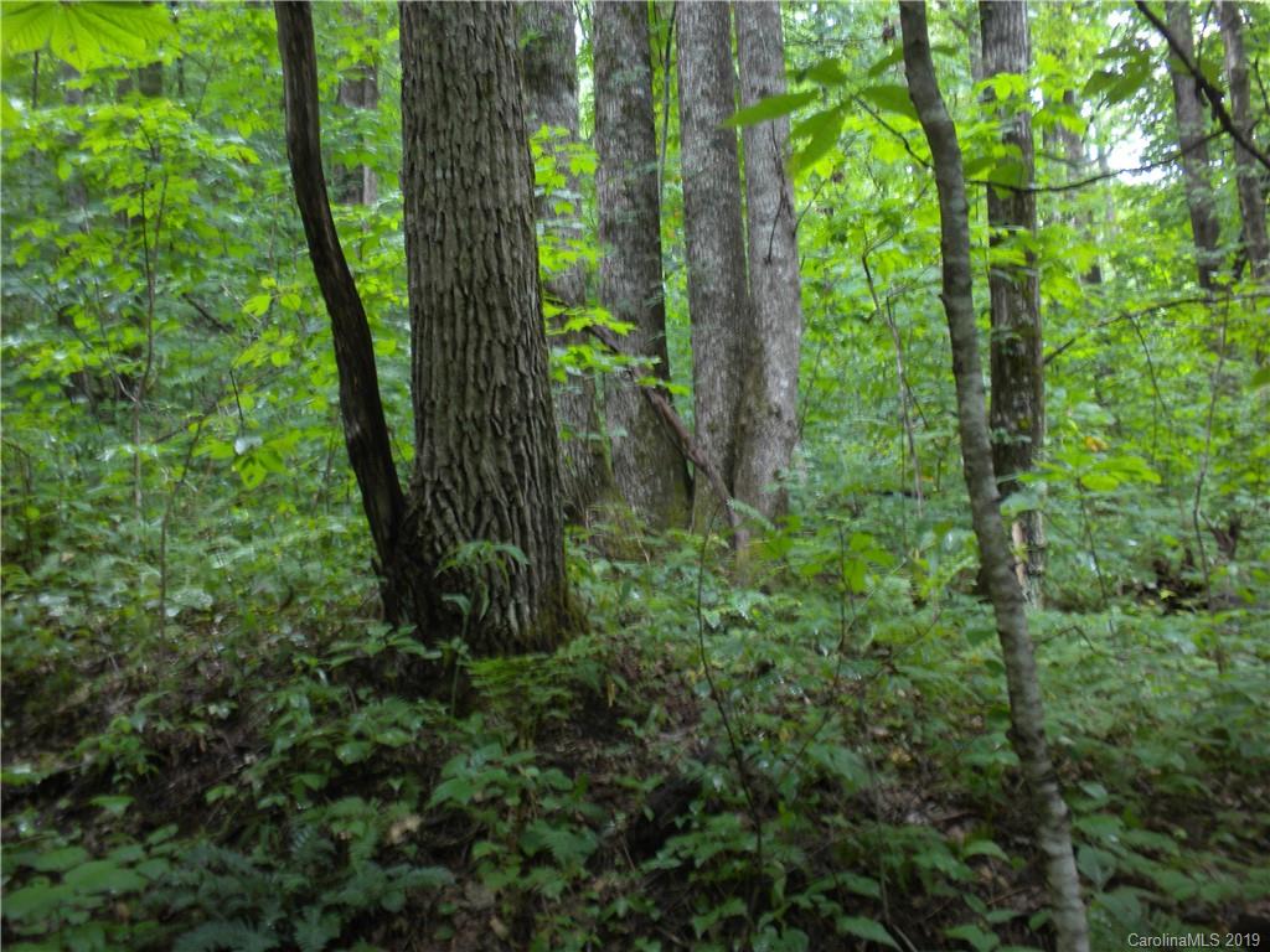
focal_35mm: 37
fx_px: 1357
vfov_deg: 38.7
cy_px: 476
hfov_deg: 50.1
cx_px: 635
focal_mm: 6.6
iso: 64
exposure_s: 1/4.3
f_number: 3.5
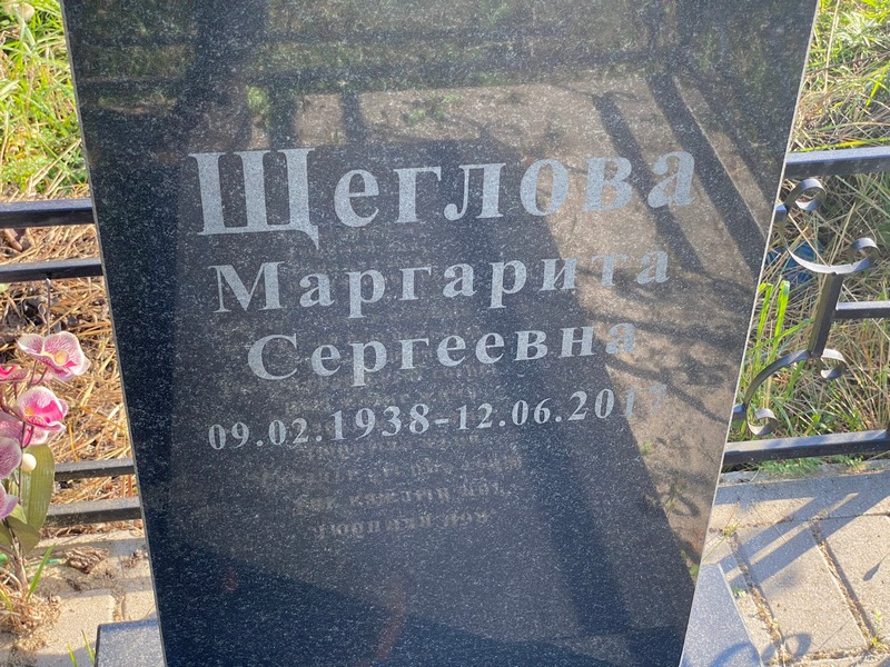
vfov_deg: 28.0
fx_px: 1337
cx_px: 445
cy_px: 334
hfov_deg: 36.8
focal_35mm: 52
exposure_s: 1/209
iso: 20
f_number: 2
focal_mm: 6
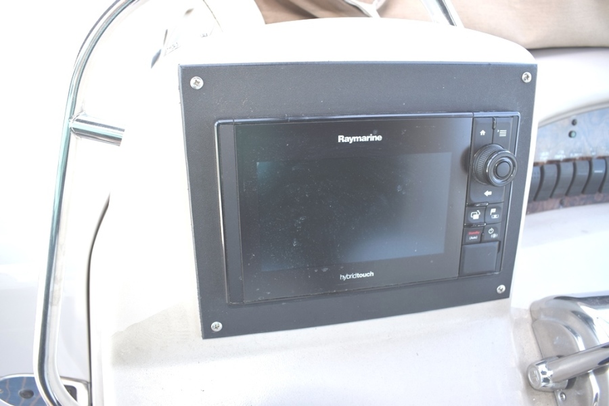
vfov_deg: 47.9
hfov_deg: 67.4
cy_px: 203
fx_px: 457
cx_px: 304
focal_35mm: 27
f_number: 5.6
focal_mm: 18
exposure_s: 1/125
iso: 280
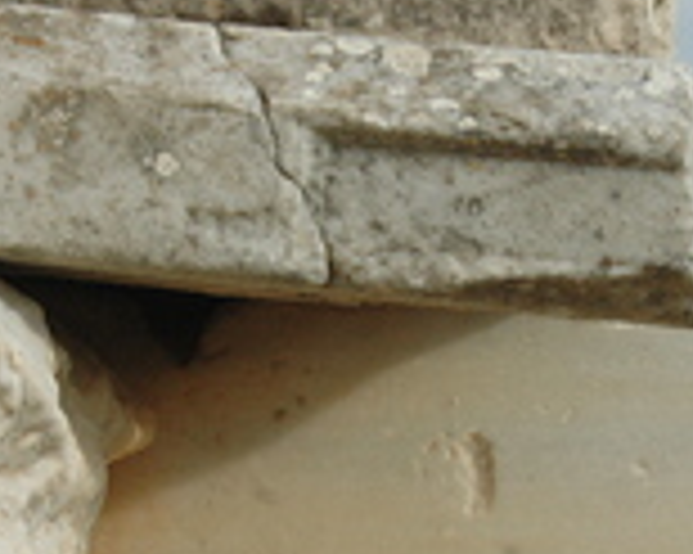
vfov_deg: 6.2
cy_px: 513
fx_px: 5104
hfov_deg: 7.8
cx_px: 423
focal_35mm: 249
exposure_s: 1/640
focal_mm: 62
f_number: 13
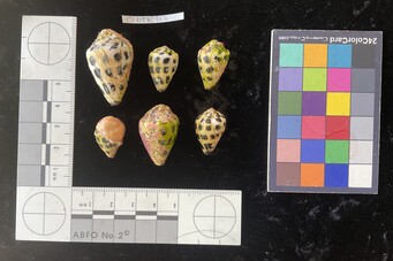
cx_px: 192
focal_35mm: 31
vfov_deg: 42.3
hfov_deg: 60.3
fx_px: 338
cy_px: 134
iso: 50
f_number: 1.8
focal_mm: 3
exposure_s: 1/60
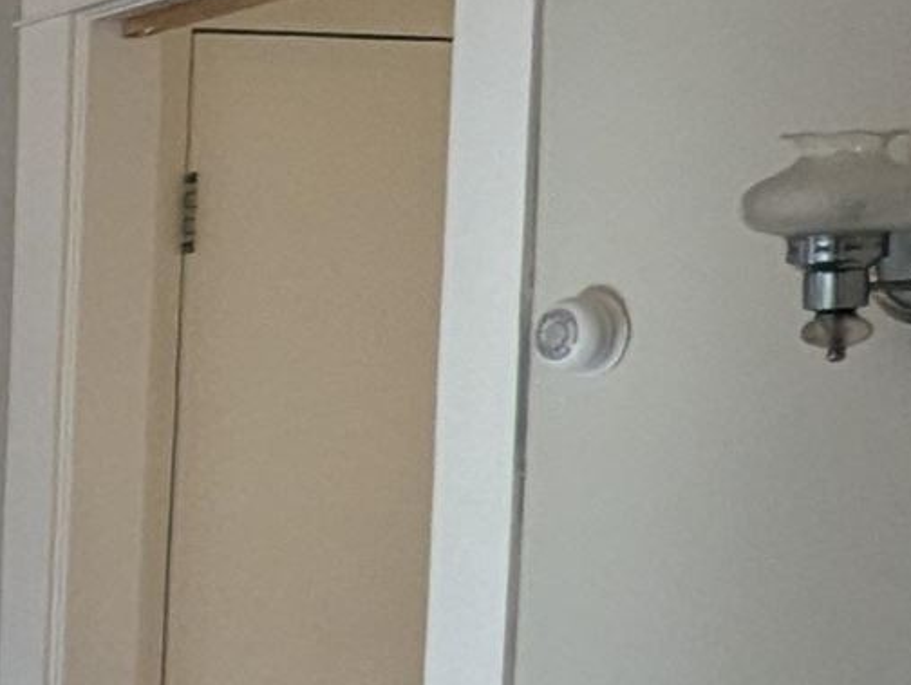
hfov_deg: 15.5
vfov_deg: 18.5
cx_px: -1198
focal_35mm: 79
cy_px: 540
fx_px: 2081
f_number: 2.2
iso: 86
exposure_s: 1/120
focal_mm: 1.95
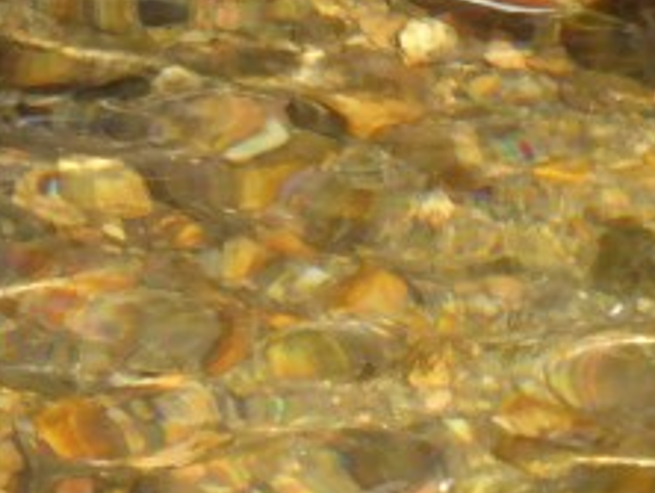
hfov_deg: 0.9
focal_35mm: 2205
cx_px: 596
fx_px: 41768
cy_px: 30
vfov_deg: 0.7
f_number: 6
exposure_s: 1/400
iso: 400
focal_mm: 77.3
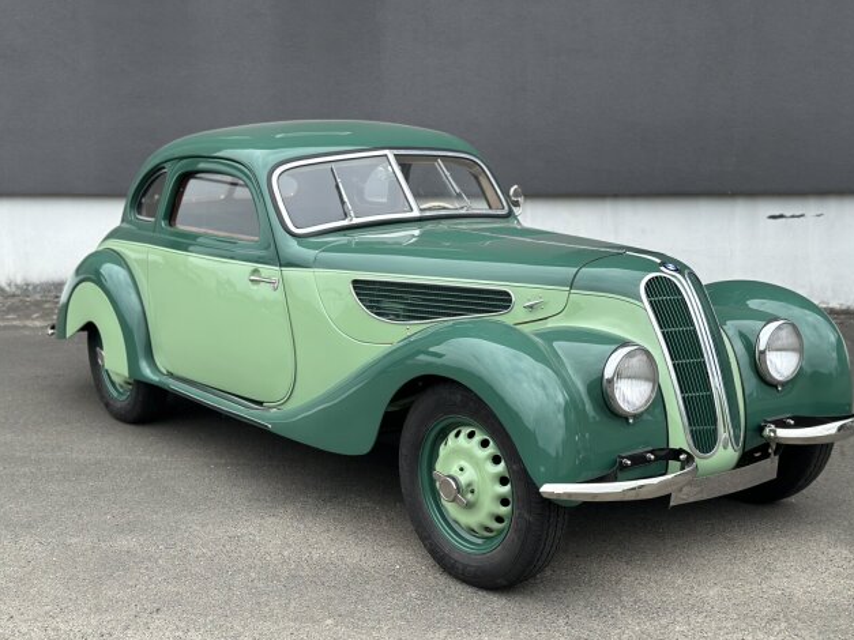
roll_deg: +0.8
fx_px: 1209
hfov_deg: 38.9
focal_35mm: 49
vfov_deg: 29.7
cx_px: 434
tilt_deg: -10.6
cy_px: 324
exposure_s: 1/1815
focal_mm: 6.86
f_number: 1.78
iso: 80
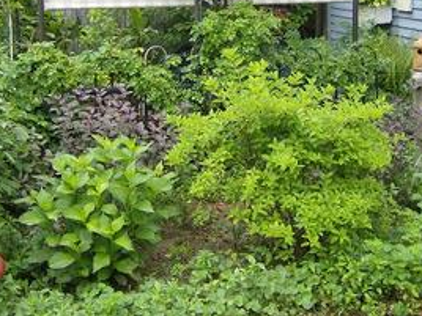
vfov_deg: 24.4
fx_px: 719
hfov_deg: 32.7
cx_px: 186
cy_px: 60
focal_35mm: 59
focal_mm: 6
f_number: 2.8
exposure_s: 1/117
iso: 100
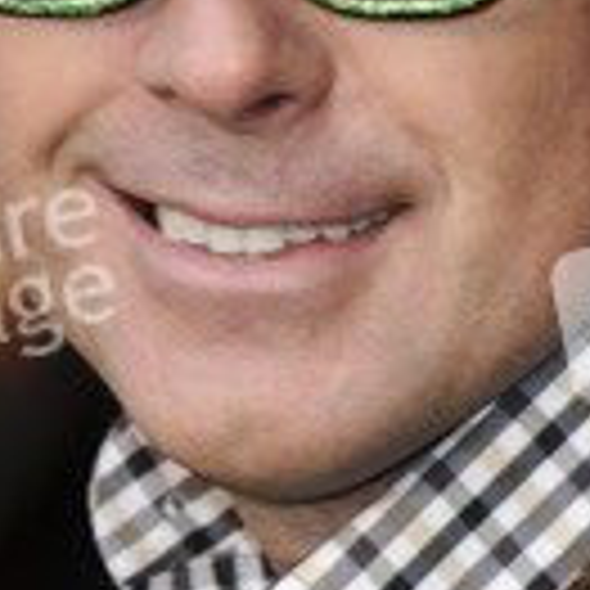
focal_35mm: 640
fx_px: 12347
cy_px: 72
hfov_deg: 2.7
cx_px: 376
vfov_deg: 2.7
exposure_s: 1/160
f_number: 5.6
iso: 200
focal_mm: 165
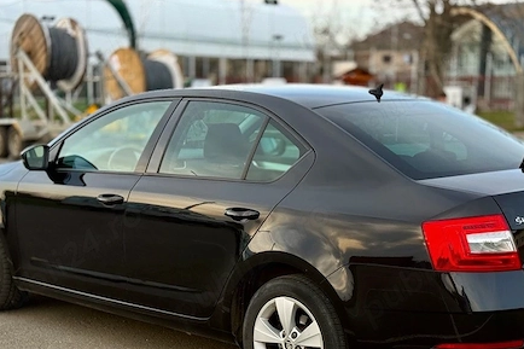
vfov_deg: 19.6
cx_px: 299
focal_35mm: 69
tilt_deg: -9.0
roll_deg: -1.2
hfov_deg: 29.2
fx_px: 1004
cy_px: 269
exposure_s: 1/400
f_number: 1.78
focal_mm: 6.76
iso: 80
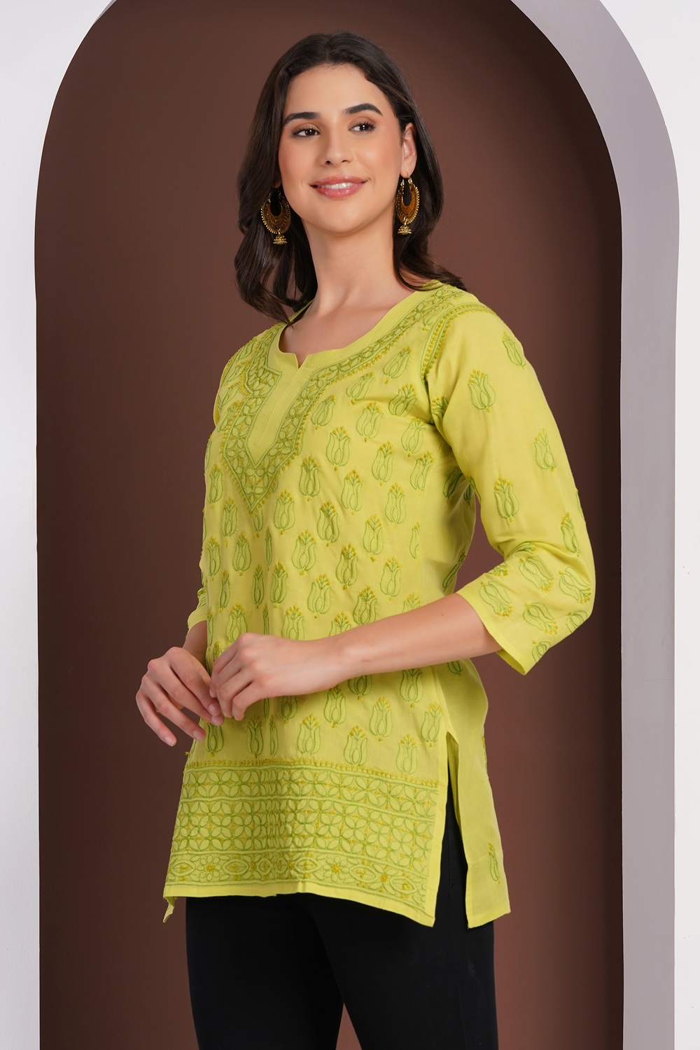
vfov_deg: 16.1
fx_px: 3704
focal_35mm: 127
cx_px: 350
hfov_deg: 10.8
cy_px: 525
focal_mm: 127
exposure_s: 1/125
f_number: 10
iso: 250
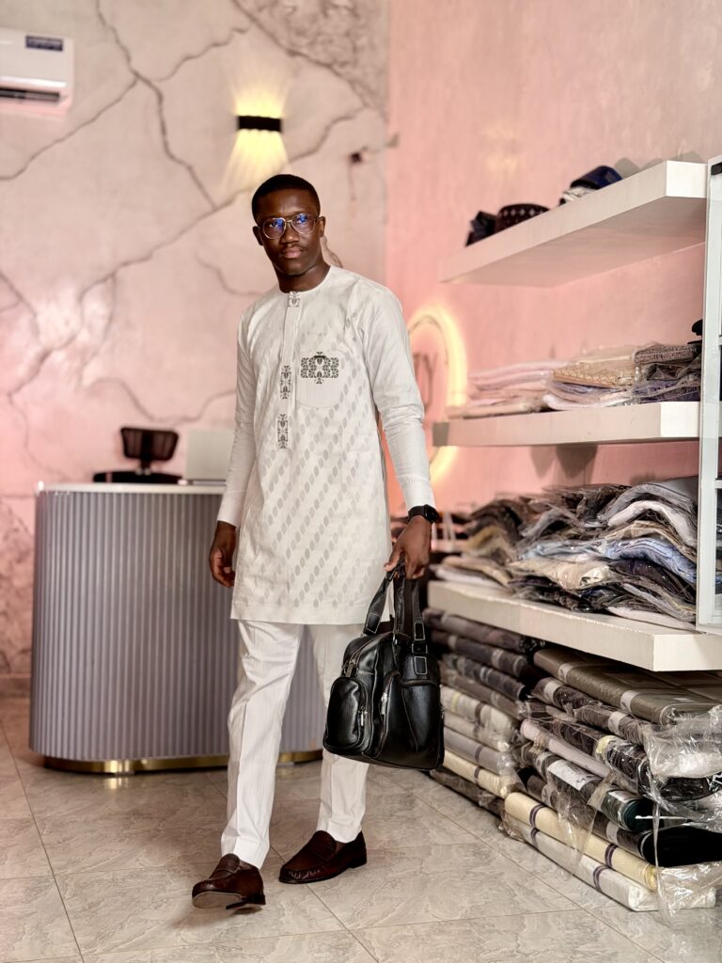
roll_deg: -1.7
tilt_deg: -0.7
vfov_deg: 39.7
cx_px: 361
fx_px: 1335
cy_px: 482
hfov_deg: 30.3
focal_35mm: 48
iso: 64
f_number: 1.78
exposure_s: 1/121
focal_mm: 6.76
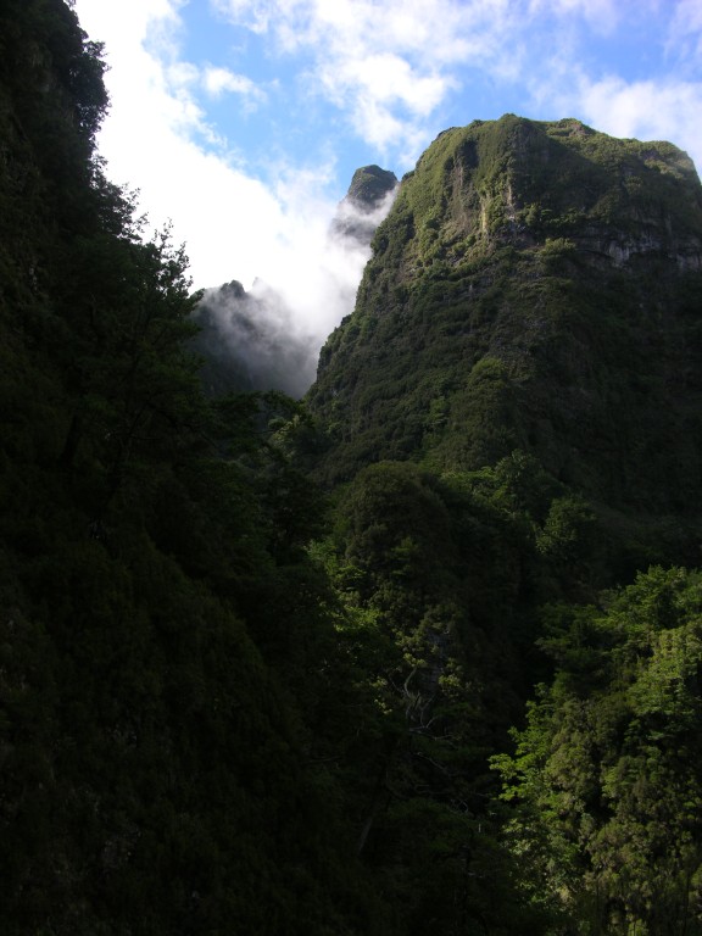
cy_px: 468
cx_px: 351
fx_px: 946
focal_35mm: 35
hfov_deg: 40.7
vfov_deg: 52.6
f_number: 5
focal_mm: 8.9
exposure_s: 1/146
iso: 50
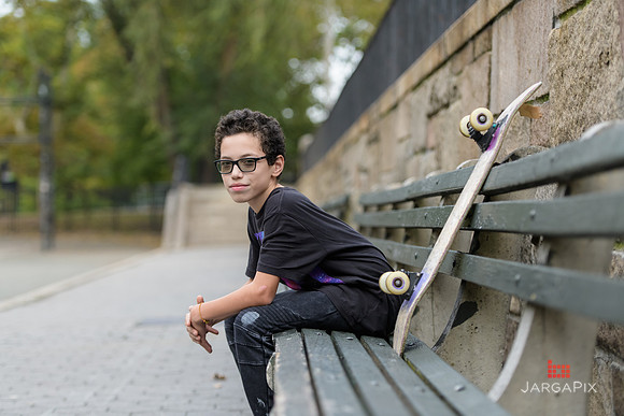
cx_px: 312
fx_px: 1647
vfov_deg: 14.4
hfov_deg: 21.5
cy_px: 208
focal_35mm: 95
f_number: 3.2
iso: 800
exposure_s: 1/1250
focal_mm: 95
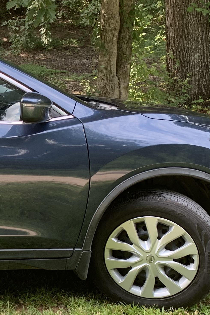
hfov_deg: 16.4
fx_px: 647
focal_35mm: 74
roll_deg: +2.8
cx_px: -126
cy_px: 166
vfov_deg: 27.3
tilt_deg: -13.7
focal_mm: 4.25
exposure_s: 1/132
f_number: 1.8
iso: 25
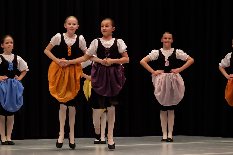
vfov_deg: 10.4
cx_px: 116
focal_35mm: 132
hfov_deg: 15.5
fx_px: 854
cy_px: 78
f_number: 5.6
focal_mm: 88.2
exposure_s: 1/180
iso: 3200
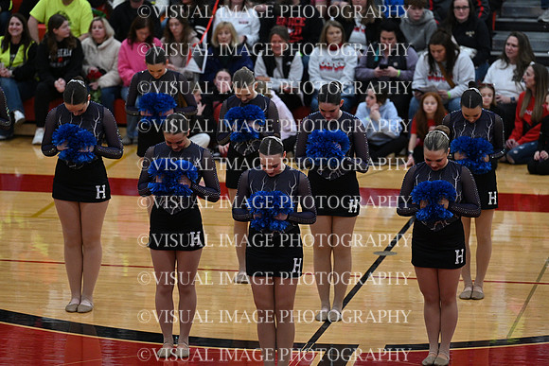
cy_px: 183
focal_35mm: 200
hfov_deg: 10.3
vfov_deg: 6.9
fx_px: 3051
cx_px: 274
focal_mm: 200
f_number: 4
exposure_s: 1/400
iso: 4000
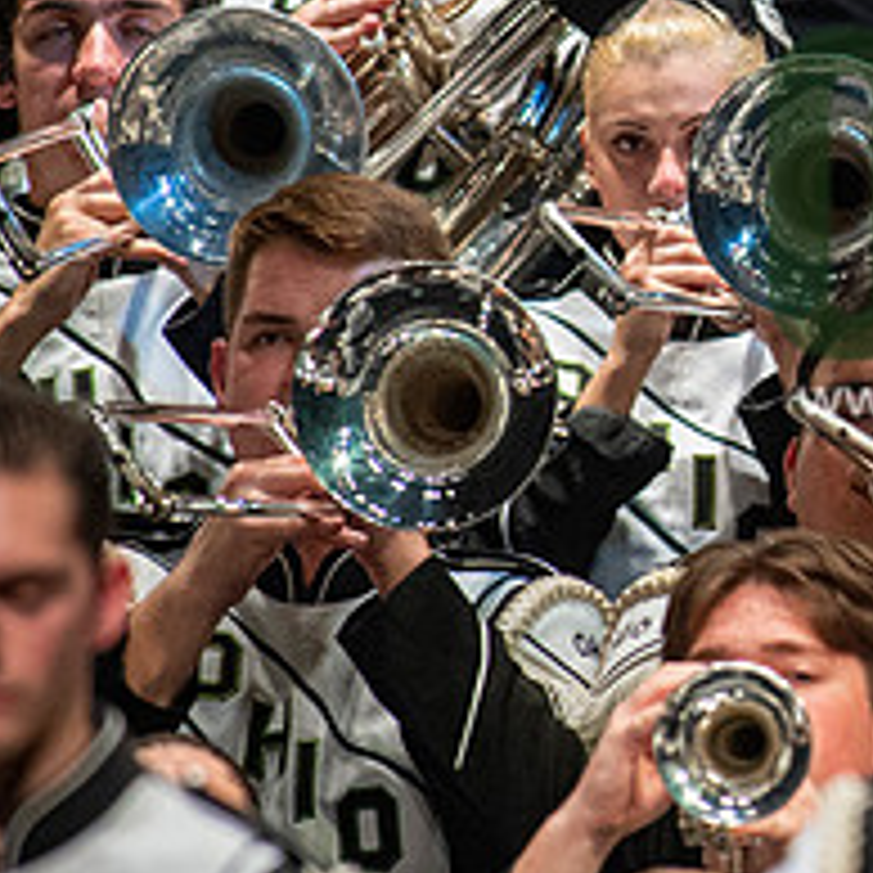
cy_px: 238
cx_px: 1107
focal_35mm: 1523
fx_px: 43455
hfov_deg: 1.2
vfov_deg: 1.2
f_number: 5.6
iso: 5000
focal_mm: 600
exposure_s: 1/400
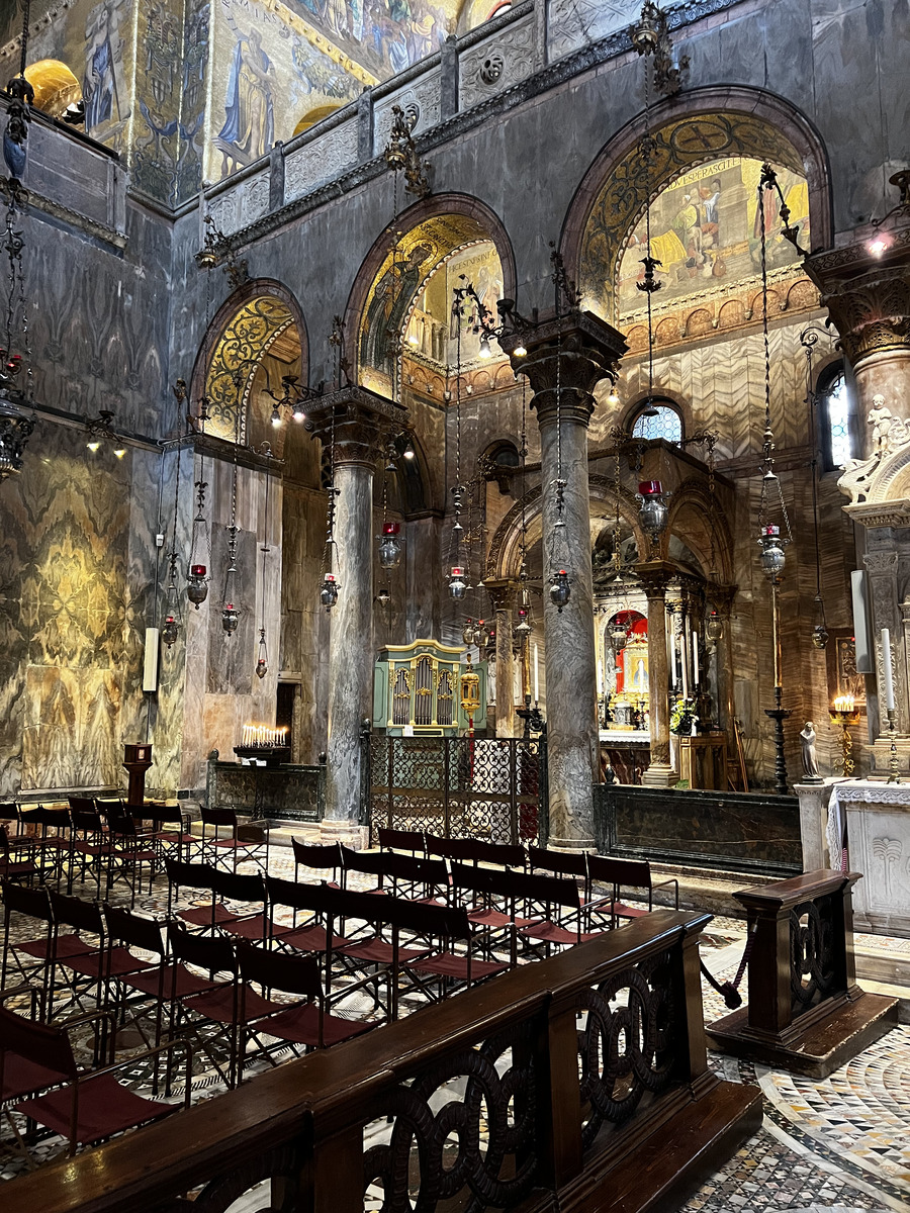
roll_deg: +0.0
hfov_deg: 53.1
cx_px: 455
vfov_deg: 67.3
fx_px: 911
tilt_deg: +7.5
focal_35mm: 26
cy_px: 606
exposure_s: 1/33
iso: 640
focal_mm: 5.7
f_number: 1.5
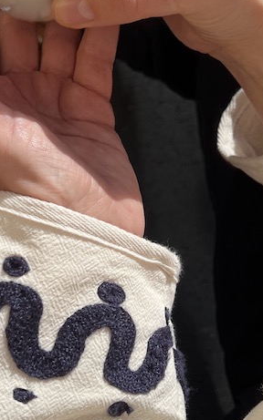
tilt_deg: -67.5
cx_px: 134
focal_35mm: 67
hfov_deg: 19.4
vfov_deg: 30.6
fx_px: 769
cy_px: 235
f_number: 1.5
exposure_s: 1/8000
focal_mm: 5.7
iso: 50
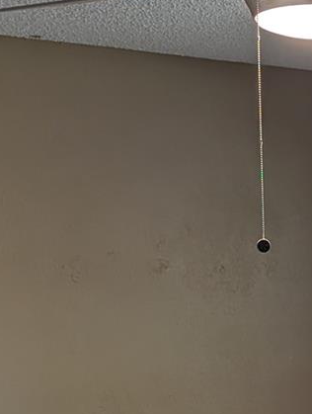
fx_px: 1054
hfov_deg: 16.2
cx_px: 361
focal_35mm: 88
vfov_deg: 22.1
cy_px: 293
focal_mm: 6.9
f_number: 1.68
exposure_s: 1/120
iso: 90
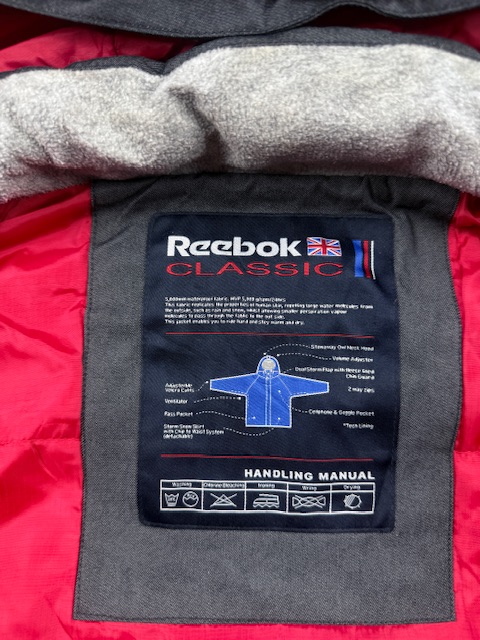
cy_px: 320
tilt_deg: -57.6
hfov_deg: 56.8
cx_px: 240
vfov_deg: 71.6
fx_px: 444
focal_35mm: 24
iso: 80
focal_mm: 6.76
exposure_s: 1/100
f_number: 1.78
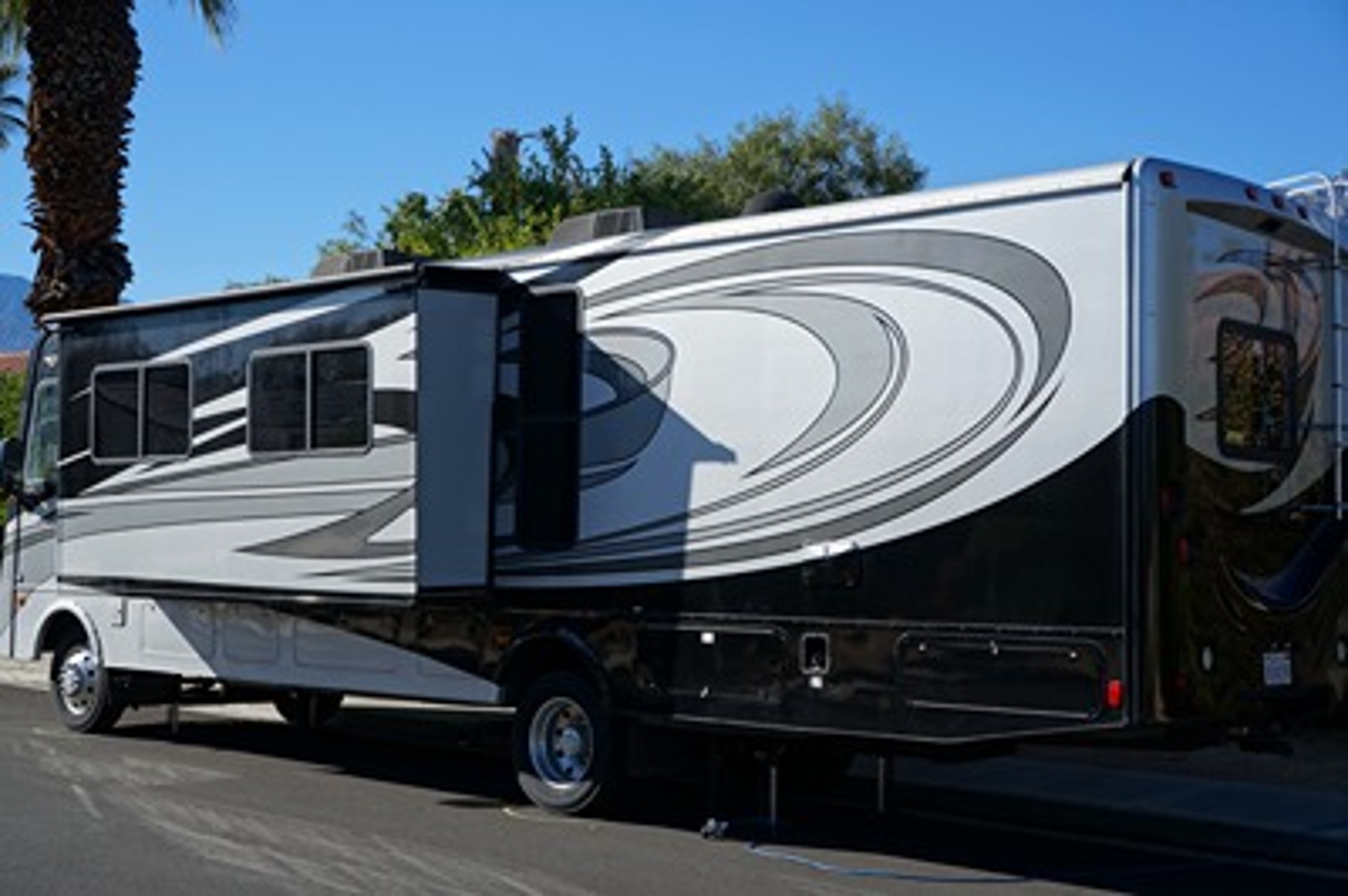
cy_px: 448
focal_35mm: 46
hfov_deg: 42.4
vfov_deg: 28.9
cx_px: 674
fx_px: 1740
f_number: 8
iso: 200
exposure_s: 1/500
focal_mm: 31
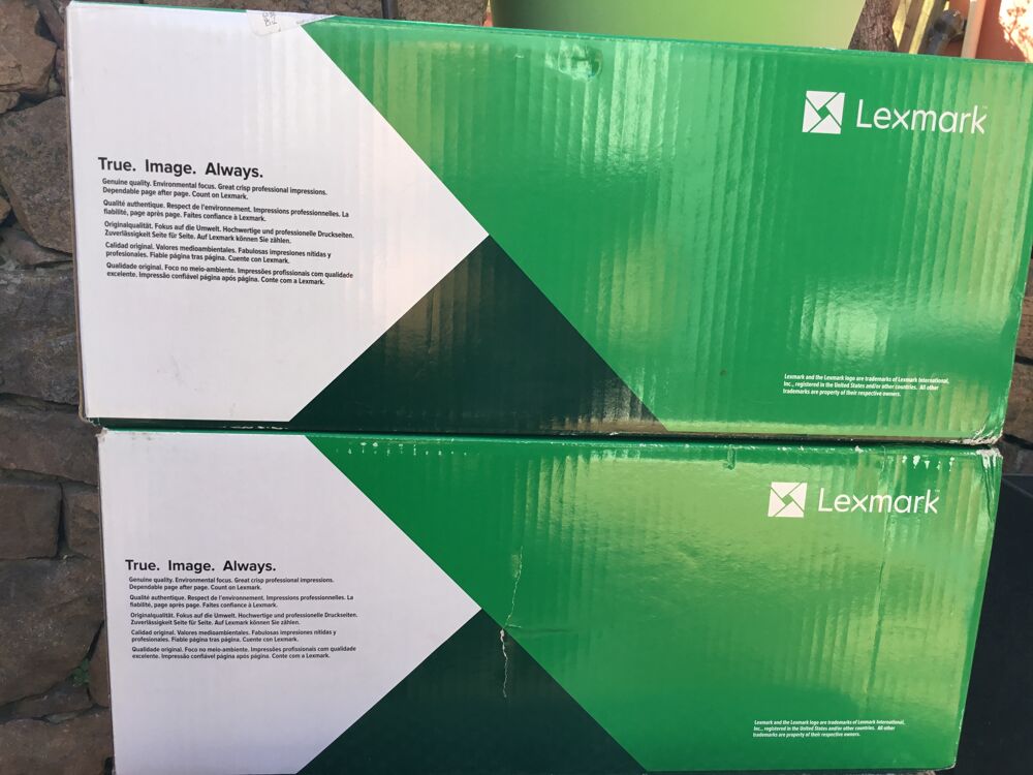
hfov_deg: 58.4
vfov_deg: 45.4
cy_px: 388
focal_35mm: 31
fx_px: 925
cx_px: 516
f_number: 2.4
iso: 25
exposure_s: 1/157
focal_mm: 3.3
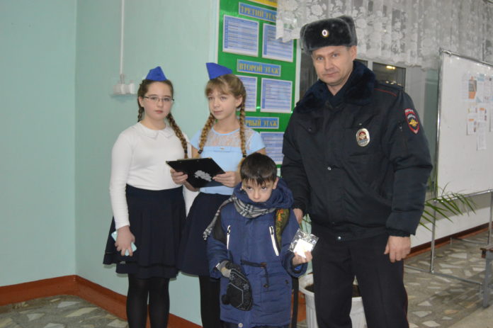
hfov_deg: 49.6
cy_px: 164
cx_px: 246
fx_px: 534
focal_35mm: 39
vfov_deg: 34.2
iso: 2500
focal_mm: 26
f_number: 4
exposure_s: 1/60
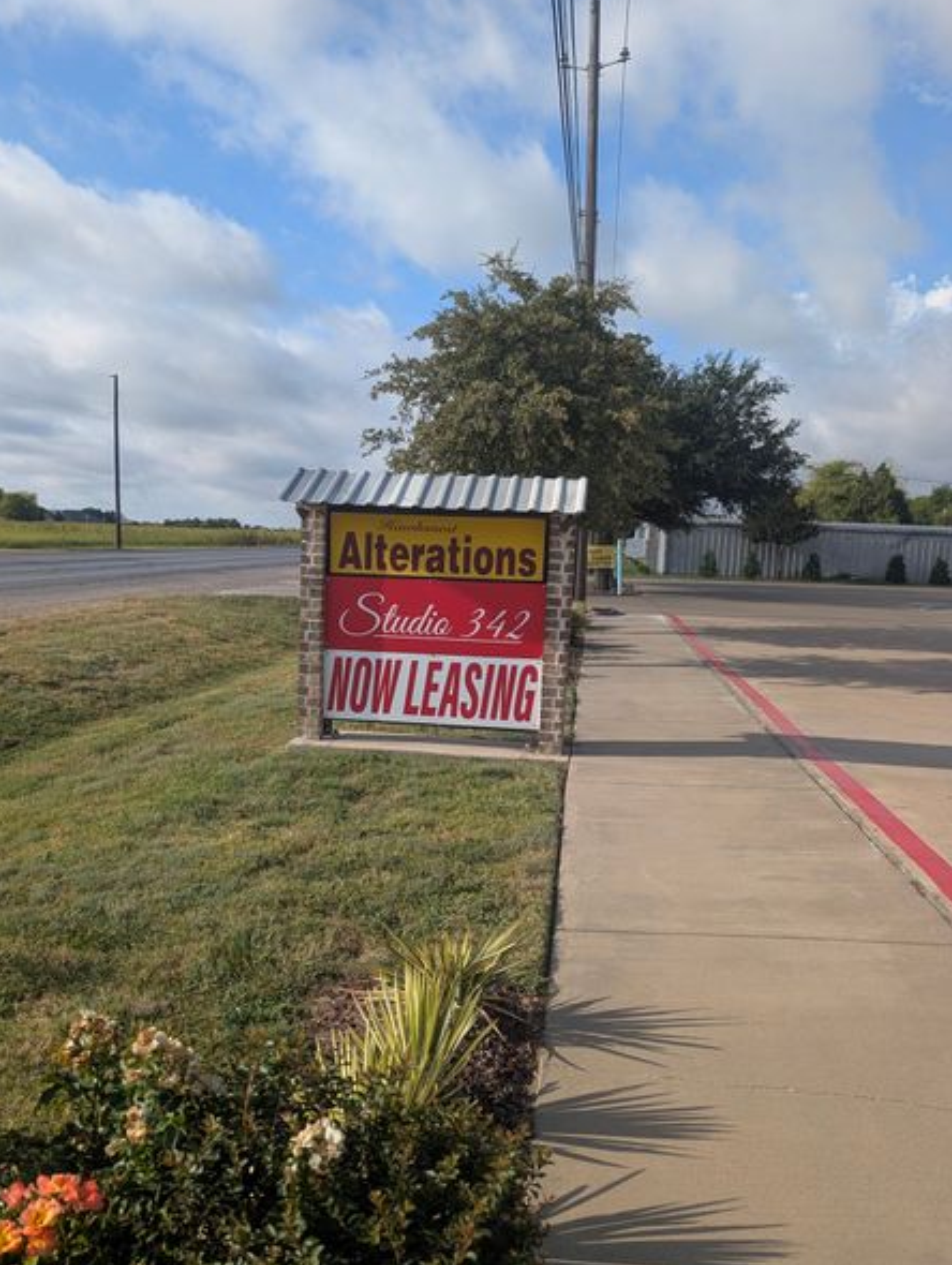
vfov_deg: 65.2
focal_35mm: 27
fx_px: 988
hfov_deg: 51.4
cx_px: 427
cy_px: 678
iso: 17
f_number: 1.68
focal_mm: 6.9
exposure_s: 1/739
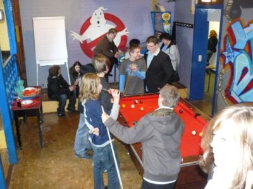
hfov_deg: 51.4
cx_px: 126
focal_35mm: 36
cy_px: 94
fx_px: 263
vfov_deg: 39.7
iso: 400
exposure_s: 1/30
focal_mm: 6
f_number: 2.8
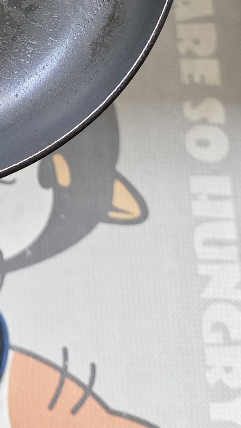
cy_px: -77
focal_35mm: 69
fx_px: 783
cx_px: -107
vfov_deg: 27.2
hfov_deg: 16.2
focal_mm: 5.5
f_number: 1.75
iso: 104
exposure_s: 1/50
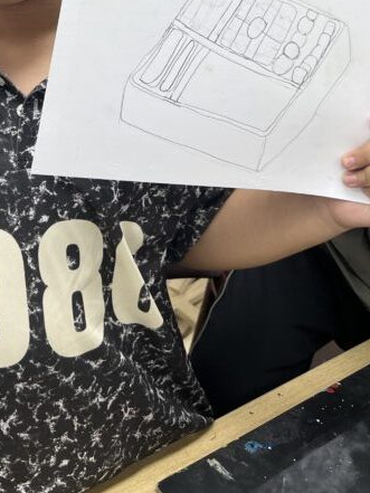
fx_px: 840
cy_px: -57
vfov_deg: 29.3
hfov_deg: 24.0
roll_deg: -1.2
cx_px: 21
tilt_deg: -10.7
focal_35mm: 59
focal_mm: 5.7
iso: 32
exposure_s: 1/110
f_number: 1.5
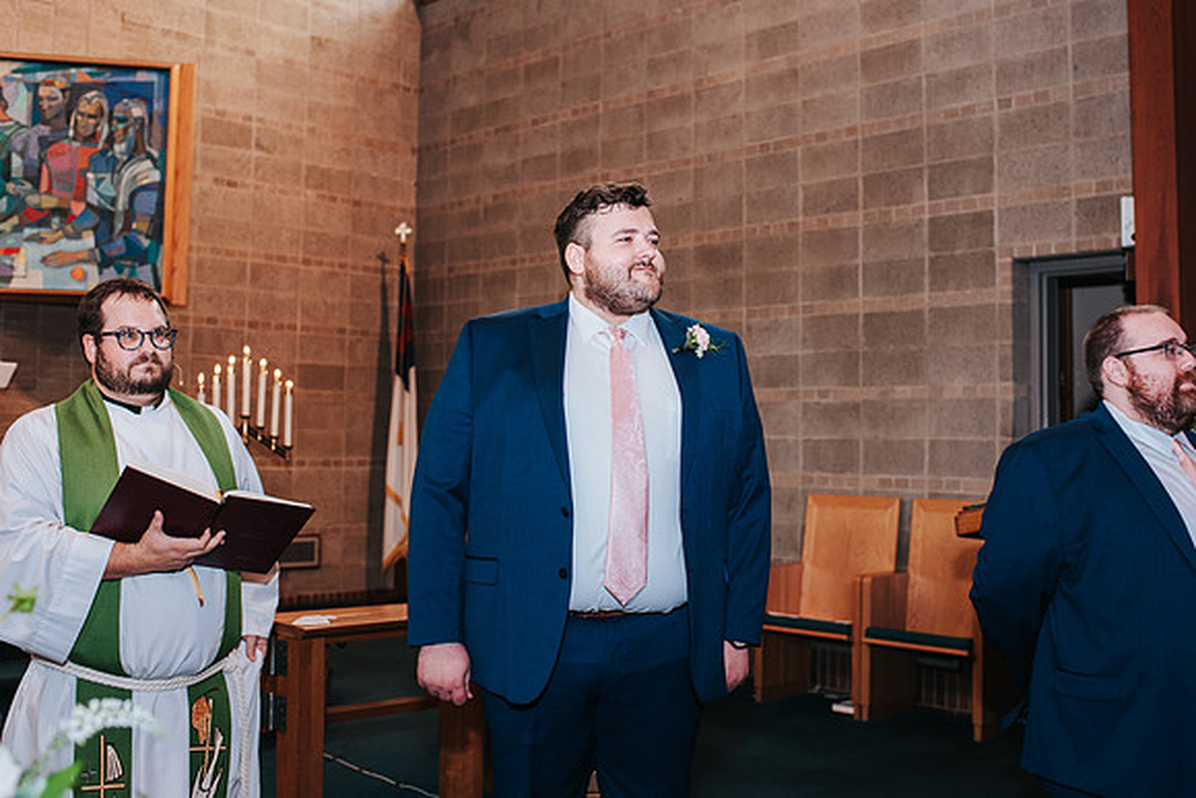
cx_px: 622
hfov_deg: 48.5
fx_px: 1327
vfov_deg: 33.4
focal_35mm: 40
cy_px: 356
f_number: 3.2
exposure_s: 1/125
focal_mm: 35
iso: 1000
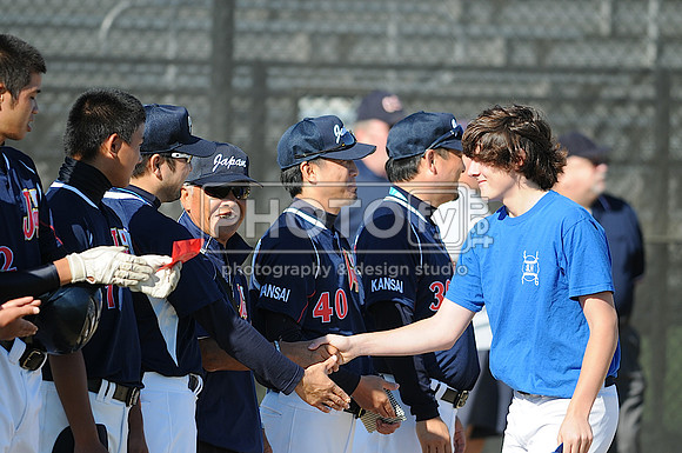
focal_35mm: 450
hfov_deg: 4.6
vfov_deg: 3.0
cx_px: 341
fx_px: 8513
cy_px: 226
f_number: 4
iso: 200
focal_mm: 300
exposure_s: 1/1000
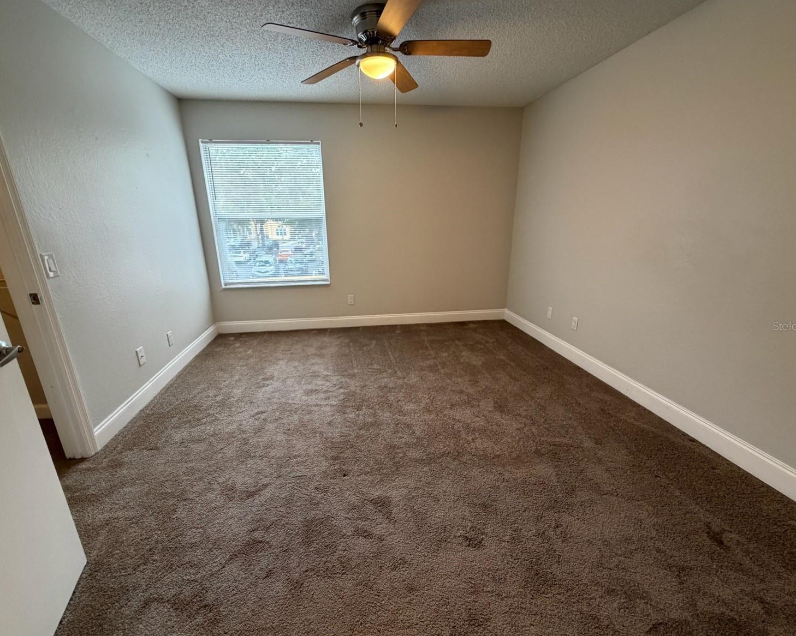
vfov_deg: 84.0
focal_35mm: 15
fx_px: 353
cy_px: 326
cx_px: 388
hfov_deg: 96.8
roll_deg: +1.4
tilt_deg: -18.0
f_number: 2.2
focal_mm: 2.22
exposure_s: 1/60
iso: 320
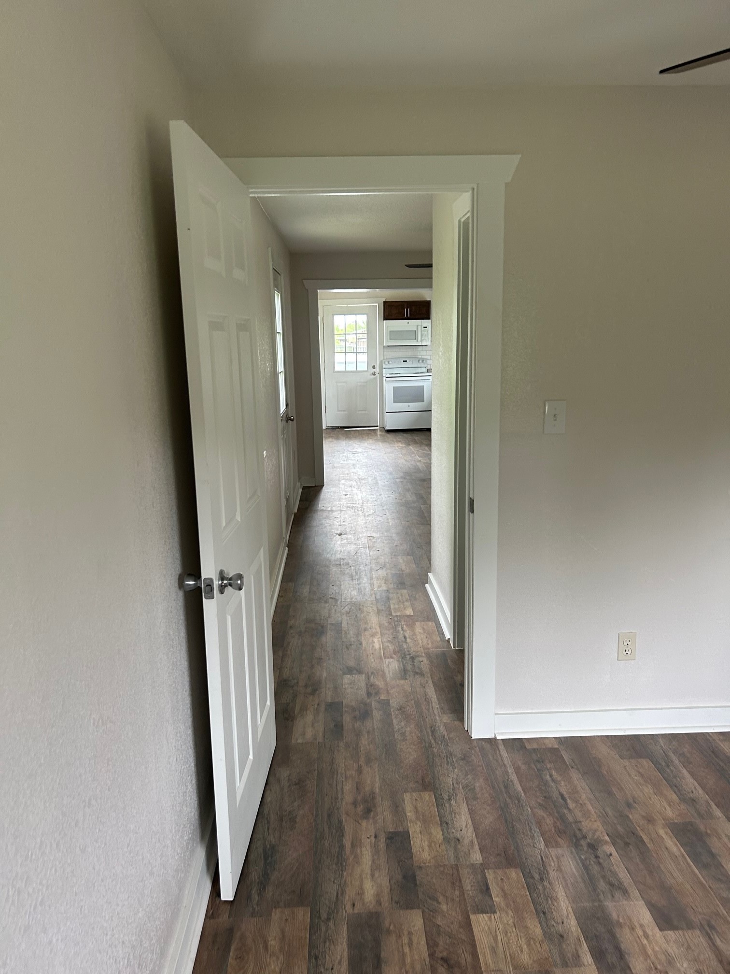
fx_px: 731
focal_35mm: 26
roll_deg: +1.4
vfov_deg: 67.3
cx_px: 365
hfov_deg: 53.1
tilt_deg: -10.6
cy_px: 487
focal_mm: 5.7
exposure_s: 1/87
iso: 125
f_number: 1.5
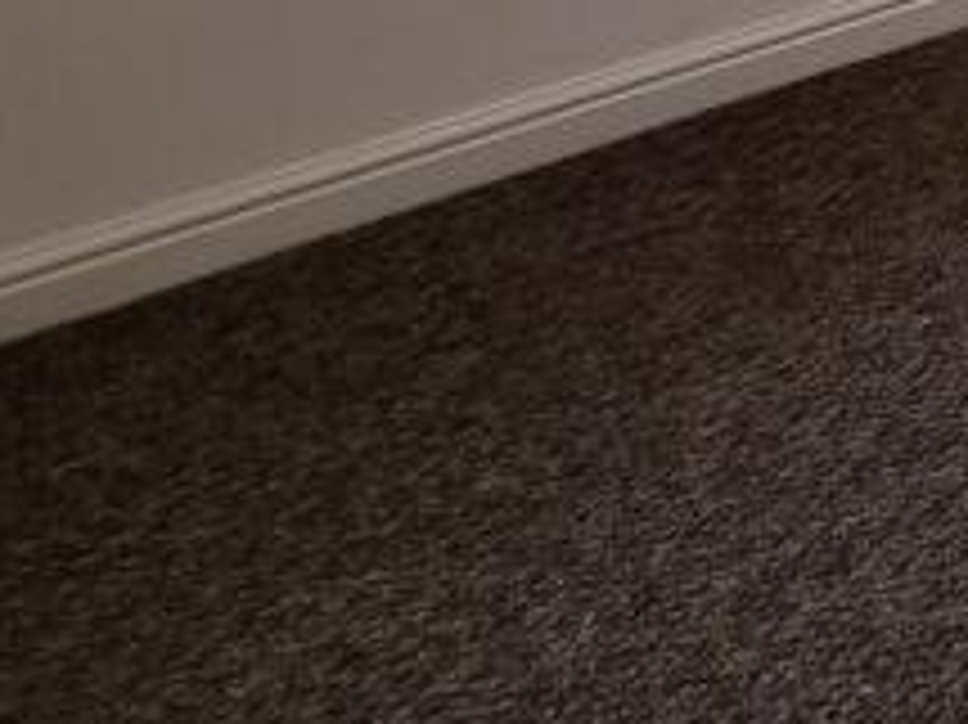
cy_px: -899
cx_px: 1787
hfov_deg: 20.6
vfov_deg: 15.7
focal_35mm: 62
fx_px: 1733
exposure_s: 1/60
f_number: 2.2
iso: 100
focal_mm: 2.2
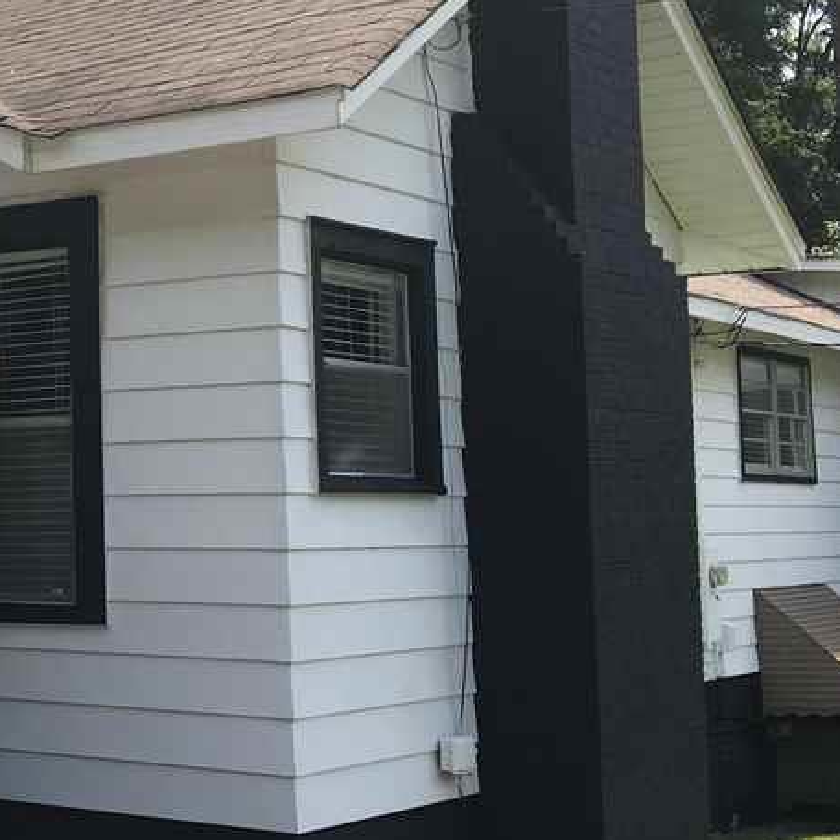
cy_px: 379
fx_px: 1977
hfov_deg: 21.3
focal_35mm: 72
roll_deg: +1.3
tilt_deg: +3.8
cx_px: -313
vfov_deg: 24.0
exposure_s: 1/1083
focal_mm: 4.15
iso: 25
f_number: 2.2
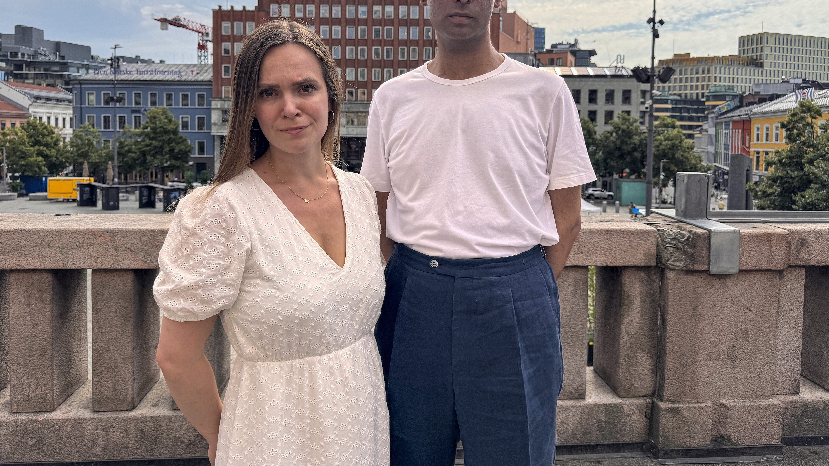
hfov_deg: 69.9
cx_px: 417
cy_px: 152
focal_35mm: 27
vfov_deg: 42.3
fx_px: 594
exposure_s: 1/4049
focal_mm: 6.76
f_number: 1.78
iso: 80
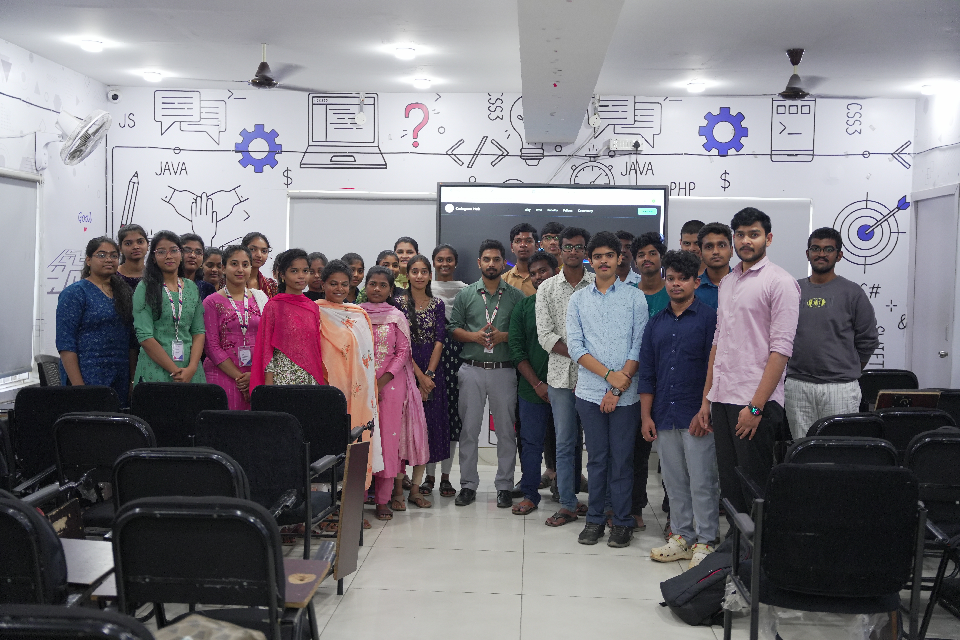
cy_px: 320
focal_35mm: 44
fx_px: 1163
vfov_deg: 30.8
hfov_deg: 44.9
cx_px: 480
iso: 2000
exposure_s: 1/125
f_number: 2.8
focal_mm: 43.6
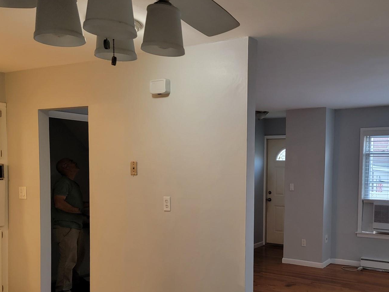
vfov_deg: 37.3
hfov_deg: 47.7
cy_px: 194
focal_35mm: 38
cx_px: 277
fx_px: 427
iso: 320
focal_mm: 6.7
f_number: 1.8
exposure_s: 1/120
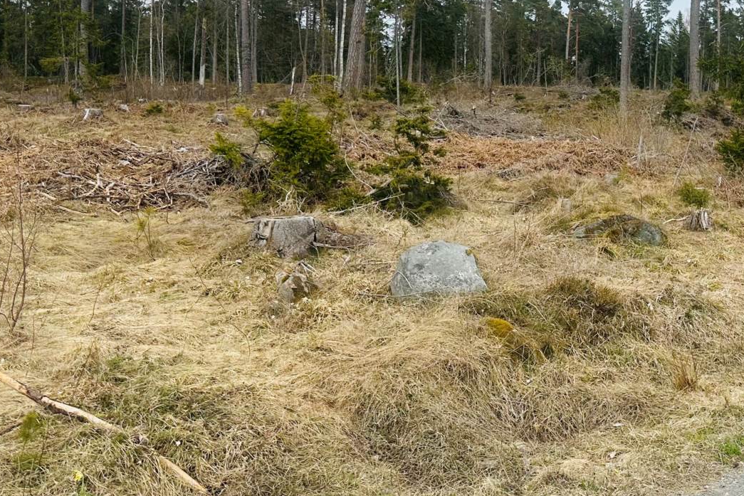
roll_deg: -0.2
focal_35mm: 43
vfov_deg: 30.2
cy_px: 78
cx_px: 550
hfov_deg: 44.1
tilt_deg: -0.6
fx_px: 889
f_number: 1.78
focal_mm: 6.86
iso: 80
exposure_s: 1/2967
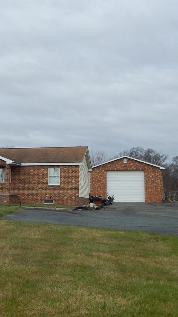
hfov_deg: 20.5
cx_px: 11
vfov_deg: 36.6
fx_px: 479
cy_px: 162
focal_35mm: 57
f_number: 3.4
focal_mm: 6.8
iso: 125
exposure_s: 1/1000
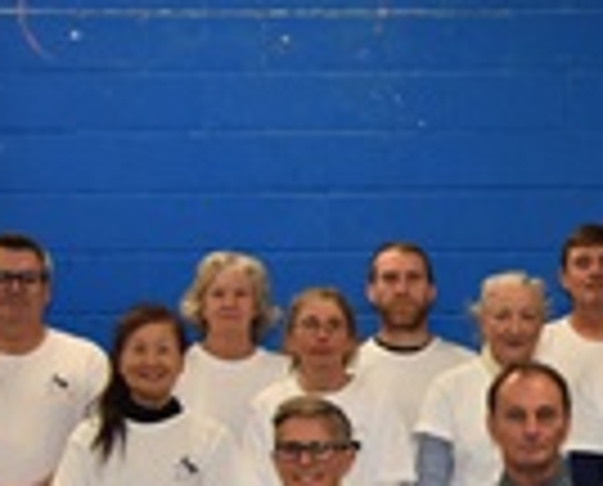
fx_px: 2428
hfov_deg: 13.3
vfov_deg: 11.4
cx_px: 940
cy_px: 414
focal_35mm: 136
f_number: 4
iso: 400
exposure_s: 1/60
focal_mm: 27
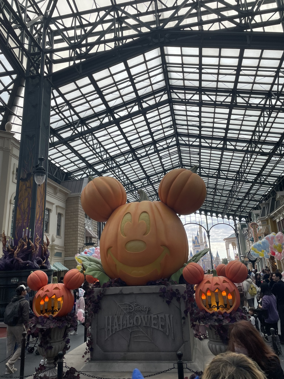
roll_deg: +3.2
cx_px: 142
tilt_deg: +16.9
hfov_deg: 53.1
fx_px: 284
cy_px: 190
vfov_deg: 67.3
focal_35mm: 26
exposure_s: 1/1366
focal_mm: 4.2
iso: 32
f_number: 1.6
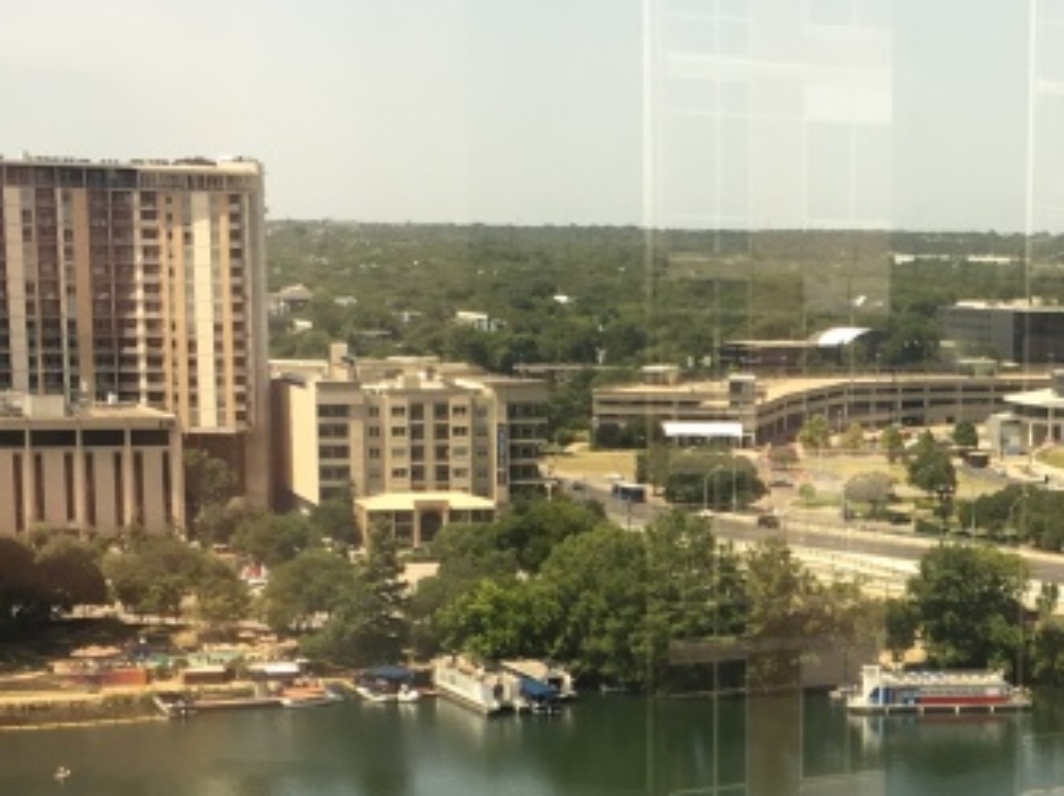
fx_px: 2734
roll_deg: -1.0
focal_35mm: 89
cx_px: 1026
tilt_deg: -9.7
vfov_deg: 16.4
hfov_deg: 21.4
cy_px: 704
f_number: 2.2
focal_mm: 4.15
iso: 25
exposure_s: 1/120
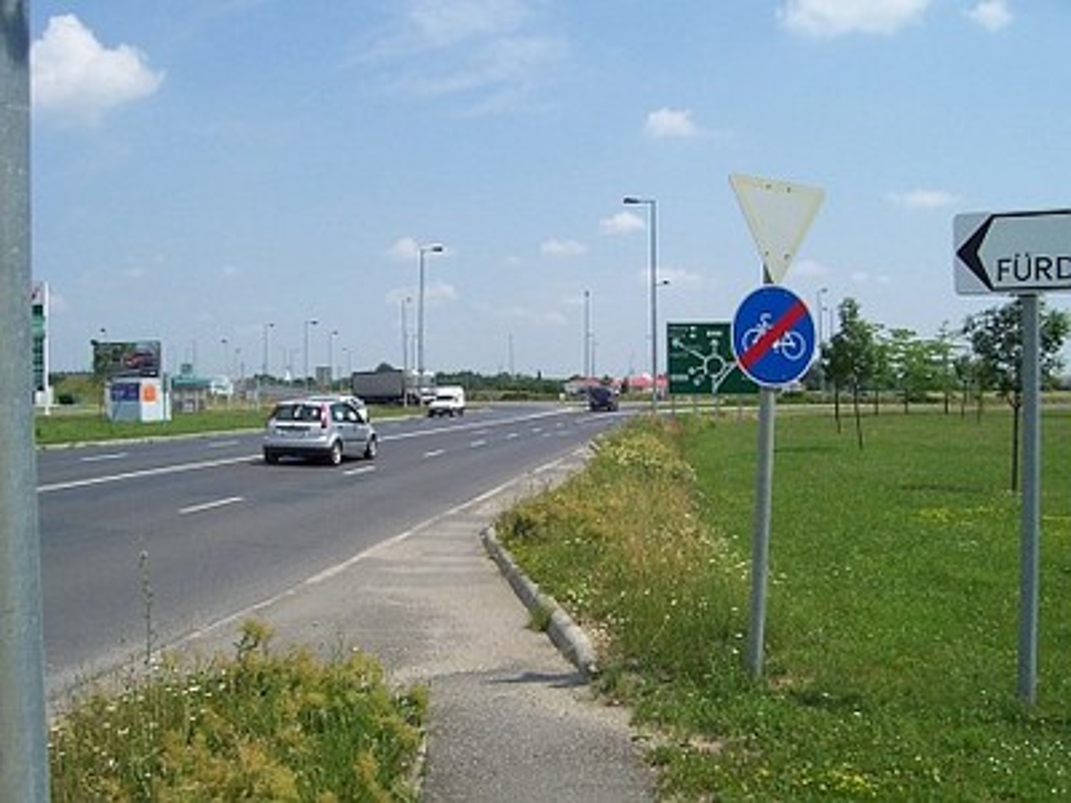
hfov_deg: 54.0
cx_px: 536
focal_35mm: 34
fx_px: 1052
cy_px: 402
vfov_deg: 41.8
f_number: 5.6
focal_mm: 5.6
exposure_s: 1/750
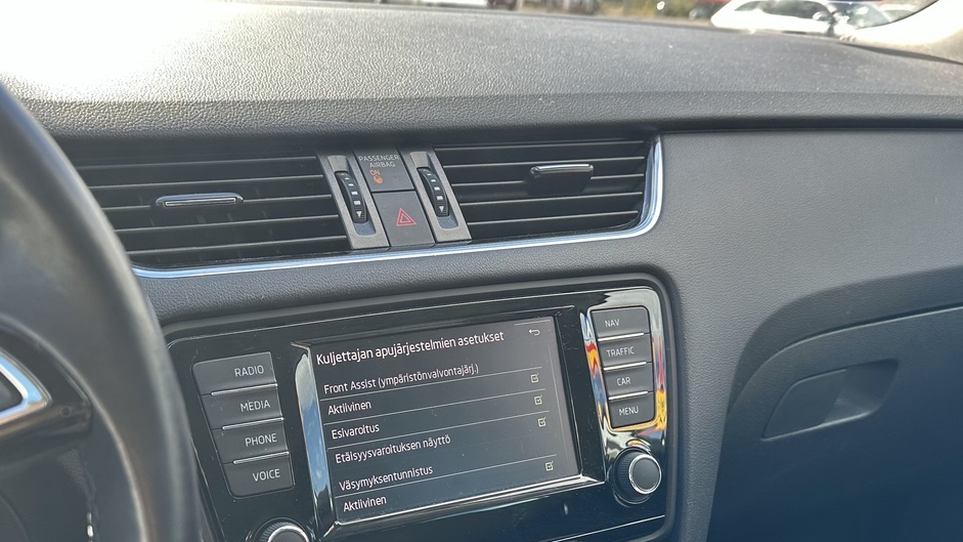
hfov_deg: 50.1
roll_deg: -3.1
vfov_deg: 29.4
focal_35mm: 40
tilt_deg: -21.8
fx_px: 1021
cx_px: 371
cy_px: 385
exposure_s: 1/258
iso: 80
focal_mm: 6.86
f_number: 1.78
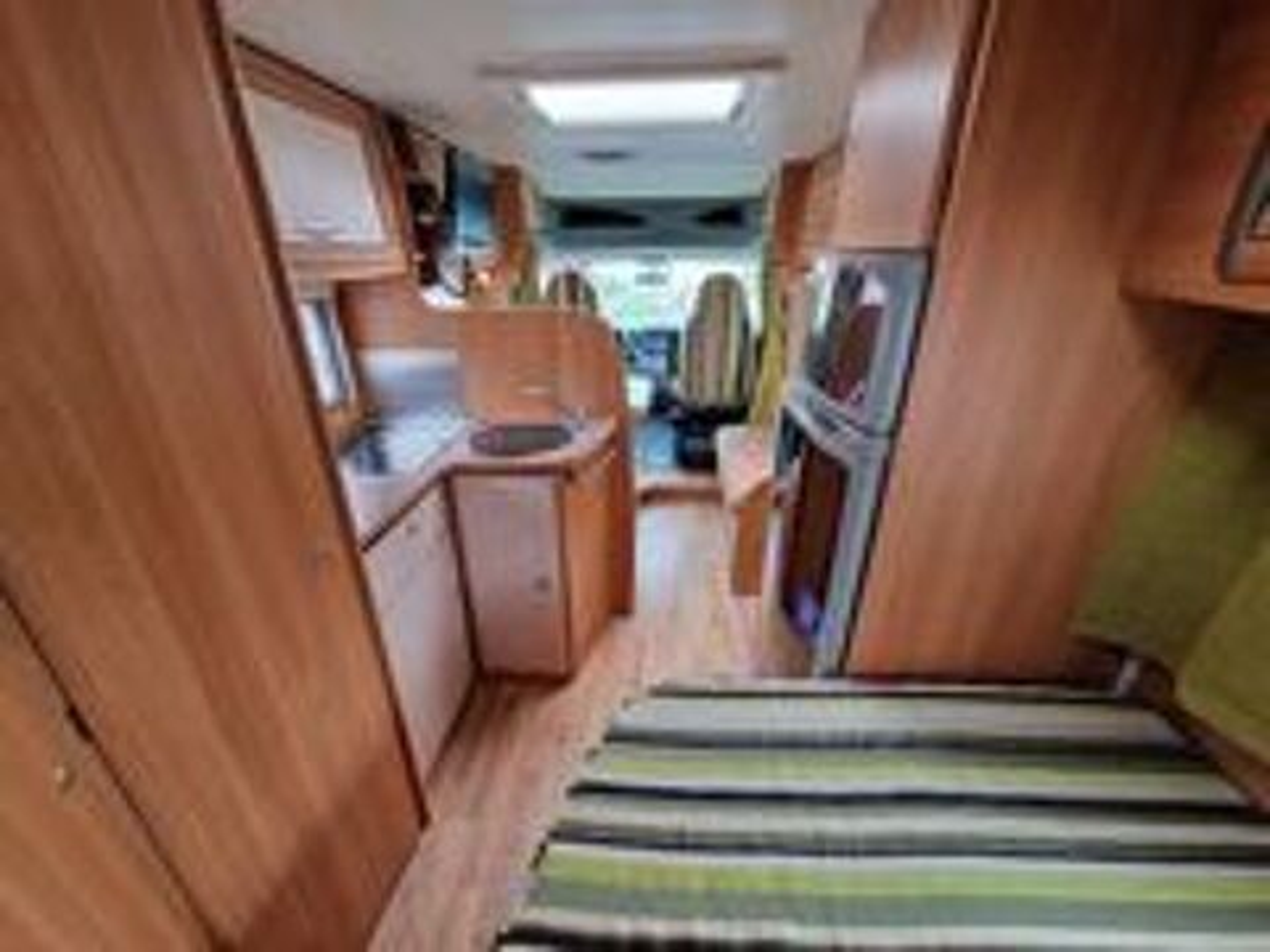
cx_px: 635
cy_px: 476
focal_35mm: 13
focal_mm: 2.2
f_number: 2.2
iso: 160
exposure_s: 1/50
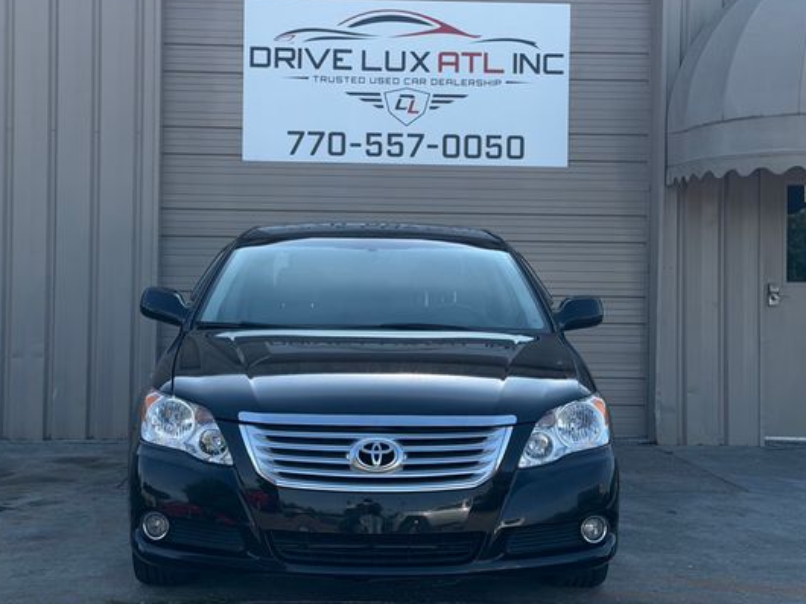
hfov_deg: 33.2
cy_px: 275
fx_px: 1350
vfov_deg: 25.2
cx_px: 371
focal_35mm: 58
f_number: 1.78
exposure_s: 1/2146
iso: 100
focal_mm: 6.76
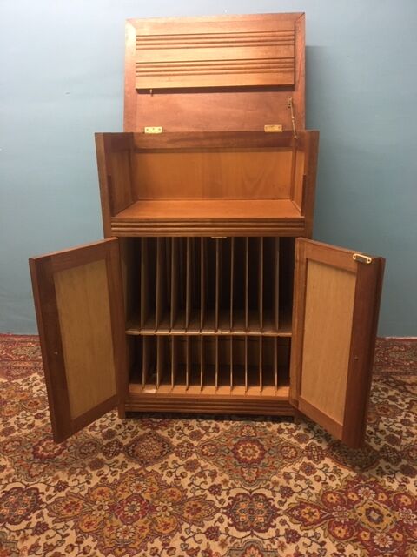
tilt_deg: -18.8
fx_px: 466
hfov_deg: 48.2
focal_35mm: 29
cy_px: 278
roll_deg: +1.0
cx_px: 208
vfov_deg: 61.7
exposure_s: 1/25
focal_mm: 4.15
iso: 200
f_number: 2.2
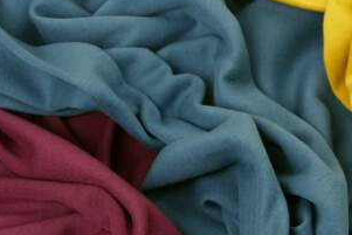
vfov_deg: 14.4
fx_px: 929
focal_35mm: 95
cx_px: 244
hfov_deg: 21.3
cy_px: 149
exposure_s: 1/80
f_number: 3.4
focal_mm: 20.23
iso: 320
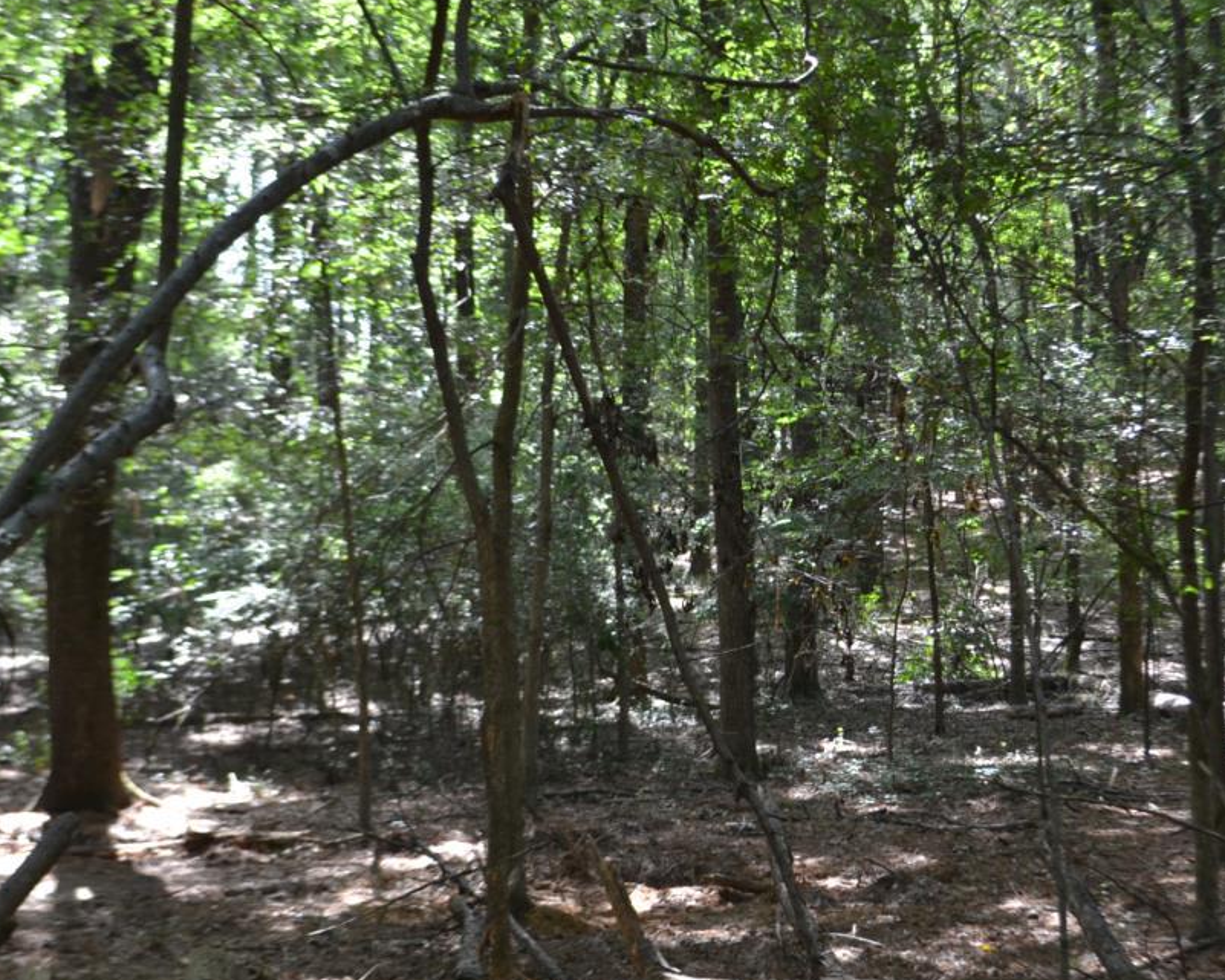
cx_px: 693
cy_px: 520
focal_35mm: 58
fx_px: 2103
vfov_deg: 26.2
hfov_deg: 32.4
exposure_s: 1/80
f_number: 4.5
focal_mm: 22
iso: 400
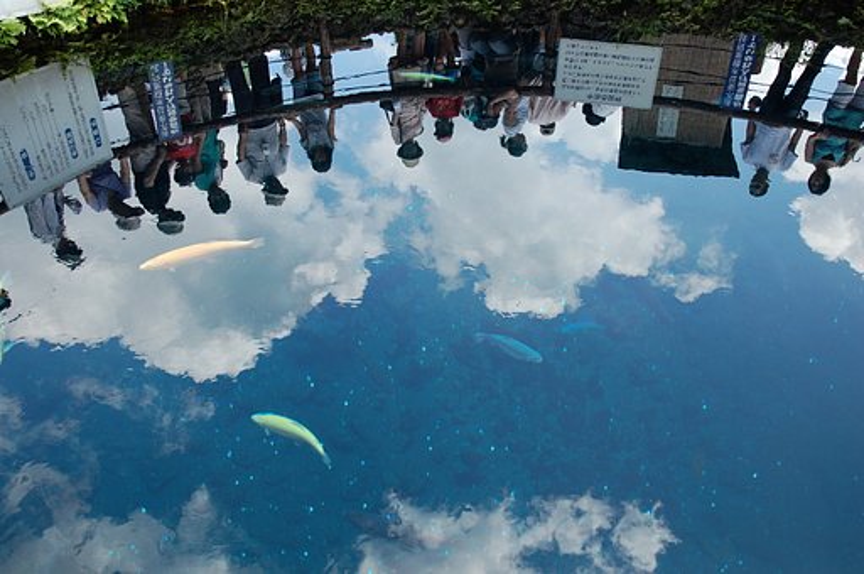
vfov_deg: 47.8
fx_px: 647
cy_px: 287
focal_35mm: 27
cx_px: 432
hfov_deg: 67.4
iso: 250
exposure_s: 1/125
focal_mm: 18
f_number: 5.6
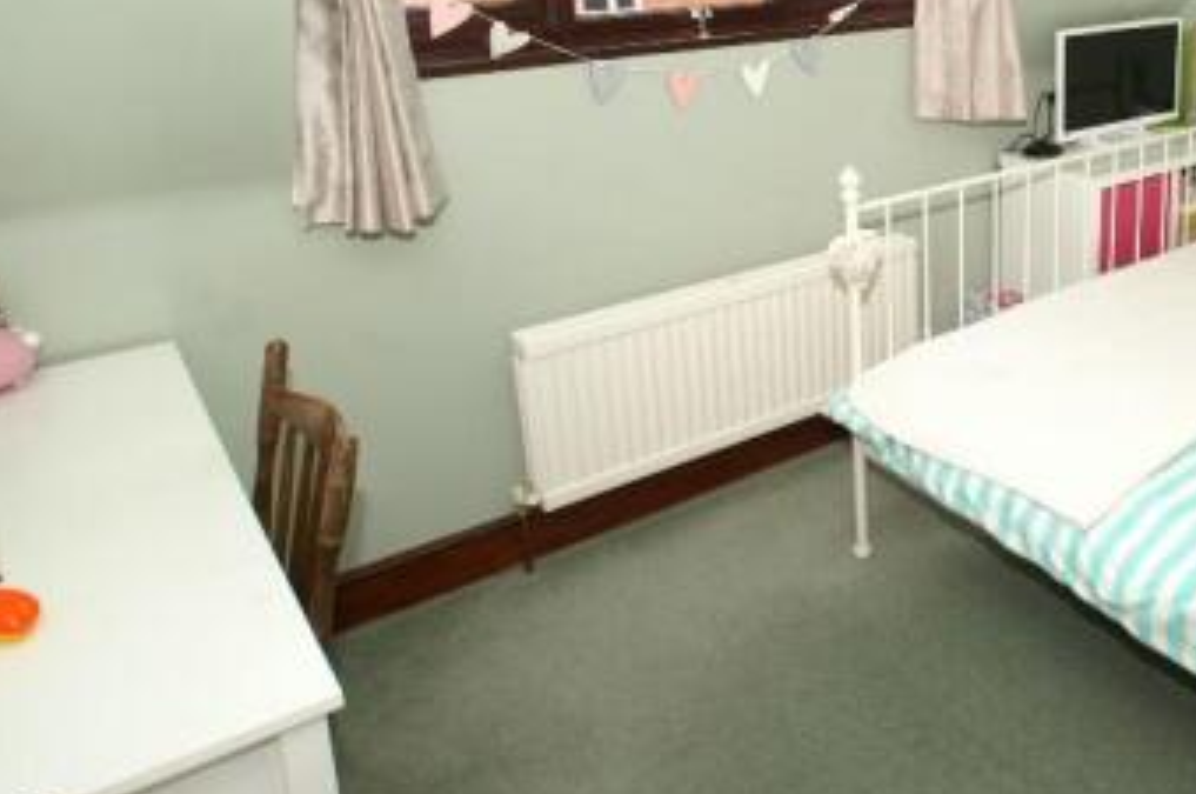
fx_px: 1061
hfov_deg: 53.1
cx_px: 1027
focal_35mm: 32
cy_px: 169
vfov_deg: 39.6
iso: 200
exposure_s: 1/100
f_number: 4.5
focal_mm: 11
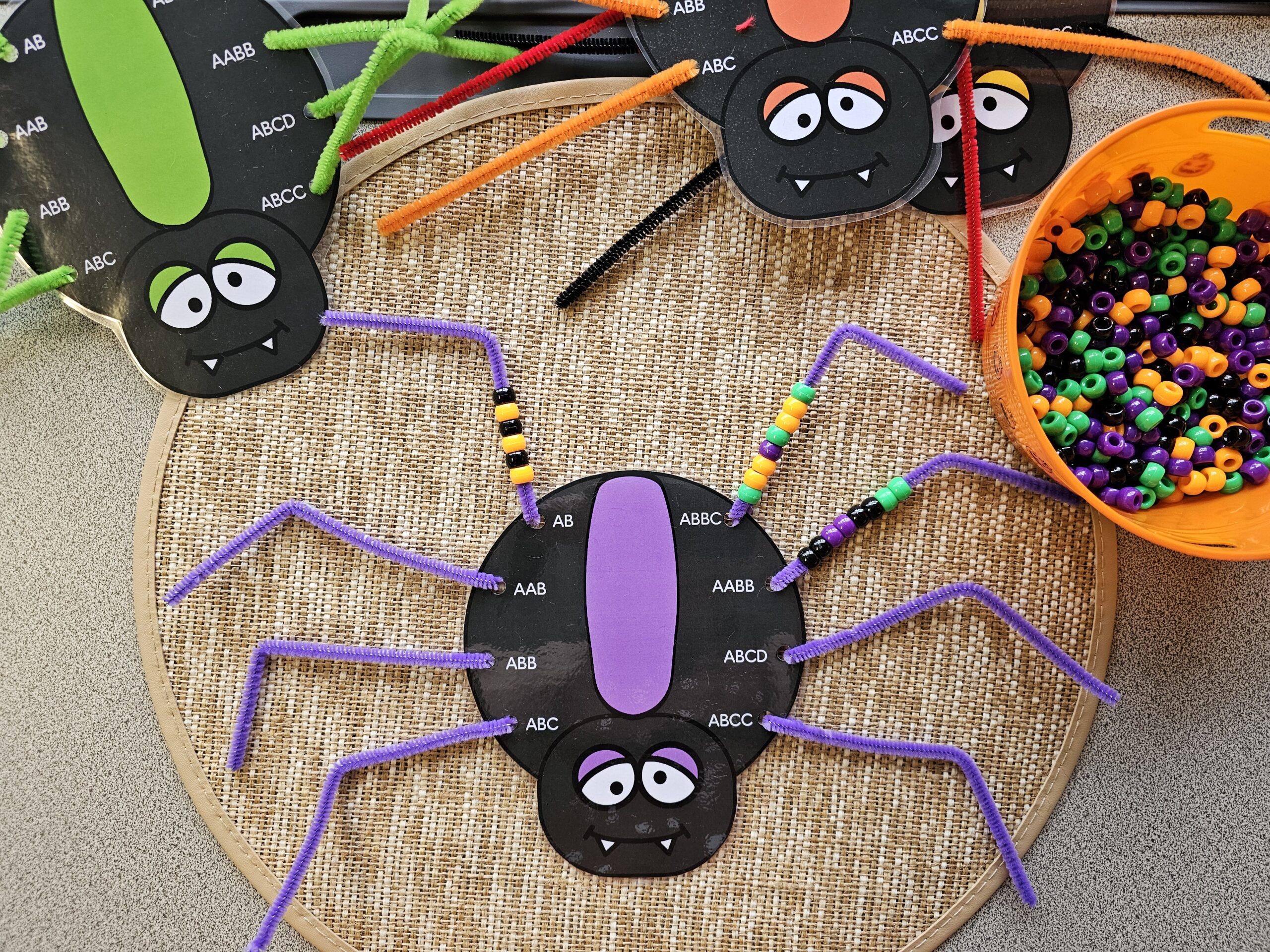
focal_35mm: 23
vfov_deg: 58.9
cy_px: 476
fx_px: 844
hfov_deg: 73.9
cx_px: 635
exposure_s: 1/120
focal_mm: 6.3
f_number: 1.7
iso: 200
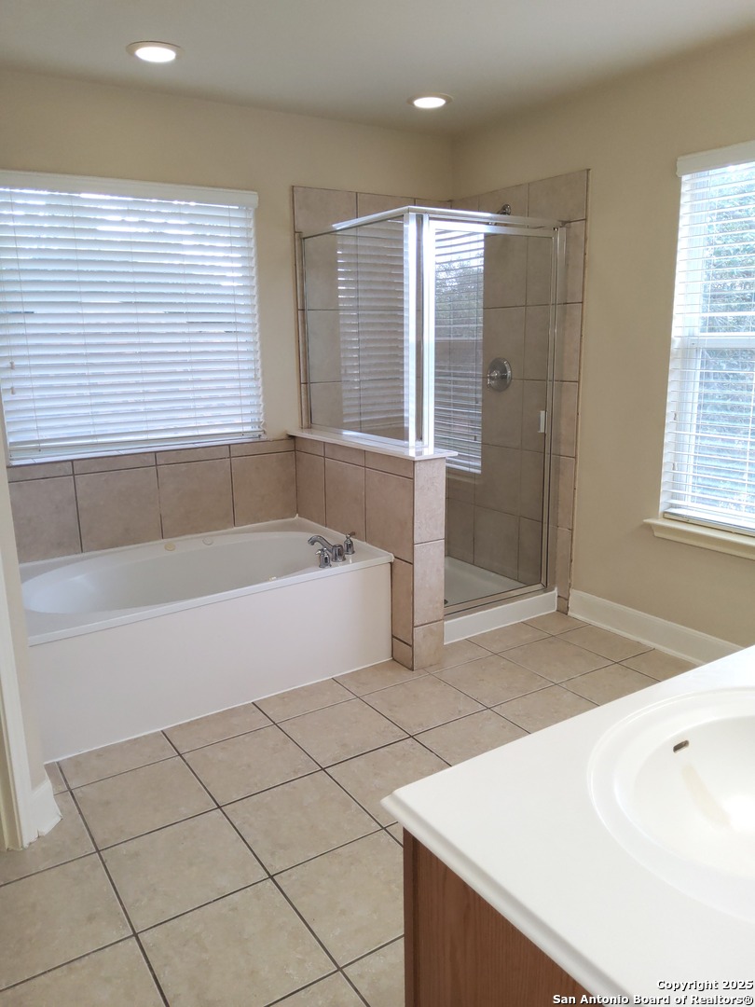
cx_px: 378
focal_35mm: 26
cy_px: 504
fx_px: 756
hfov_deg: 53.1
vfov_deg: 67.3
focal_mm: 3.08
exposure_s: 1/60
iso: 50
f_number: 2
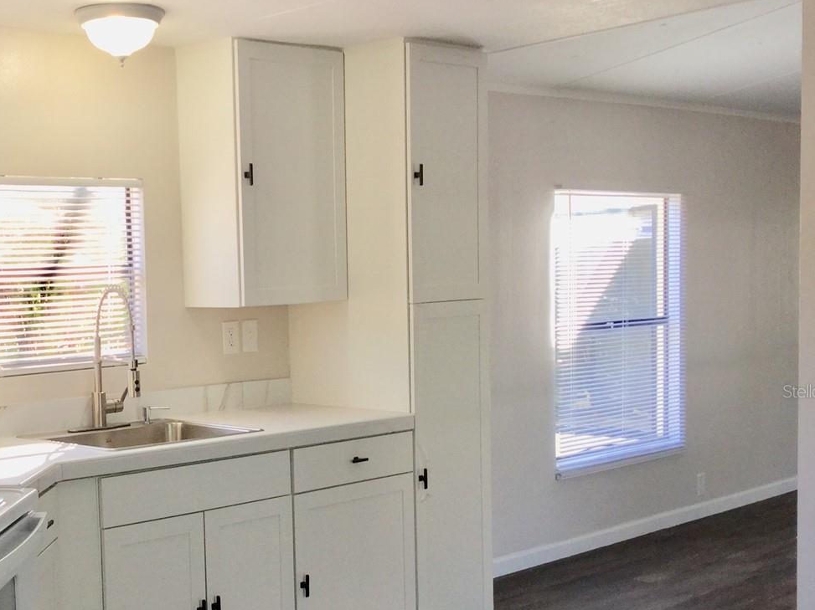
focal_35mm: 51
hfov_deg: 36.5
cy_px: 391
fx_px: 1200
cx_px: 192
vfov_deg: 28.4
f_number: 2.4
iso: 25
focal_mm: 3.3
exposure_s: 1/60
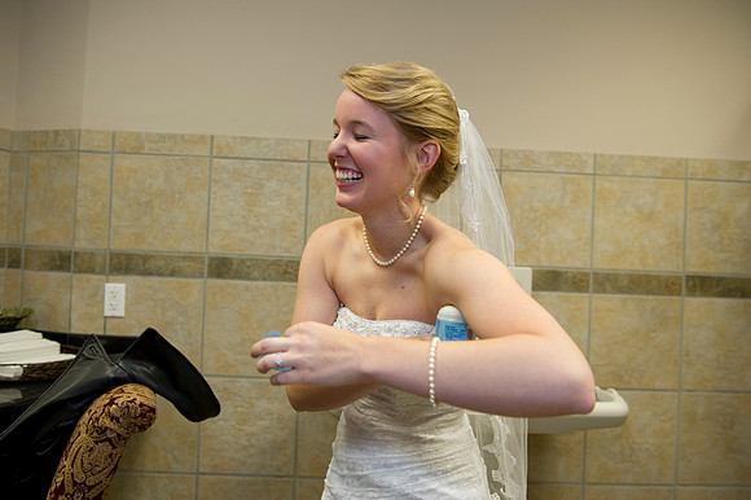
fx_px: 605
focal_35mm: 29
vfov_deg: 44.9
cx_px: 376
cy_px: 250
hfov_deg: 63.7
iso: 1250
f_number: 4
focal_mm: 29
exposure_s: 1/125
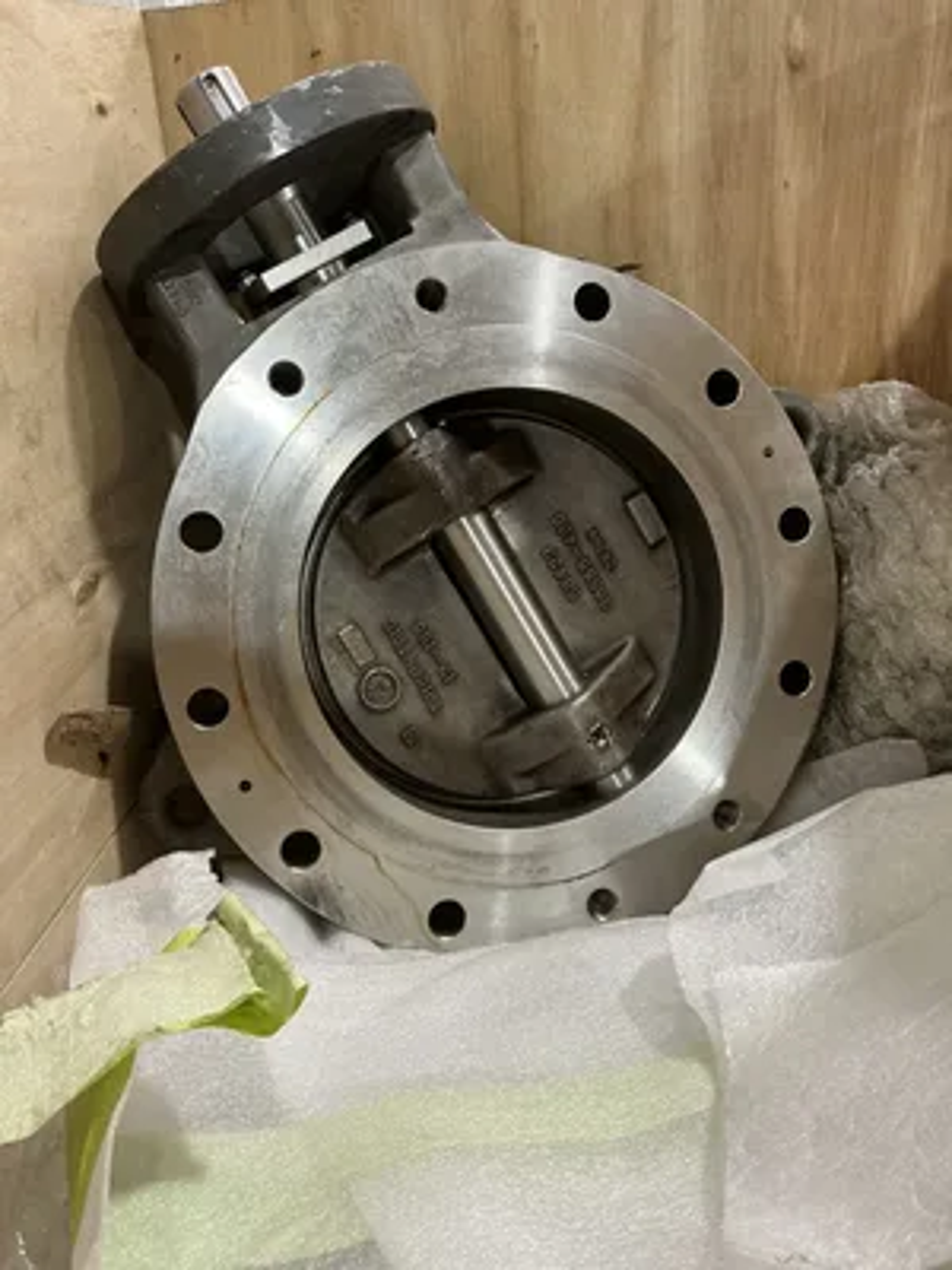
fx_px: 1027
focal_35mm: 28
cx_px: 476
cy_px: 635
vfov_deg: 63.4
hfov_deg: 49.7
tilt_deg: -28.9
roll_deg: +4.8
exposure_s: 1/60
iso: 125
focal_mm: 3
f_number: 1.8
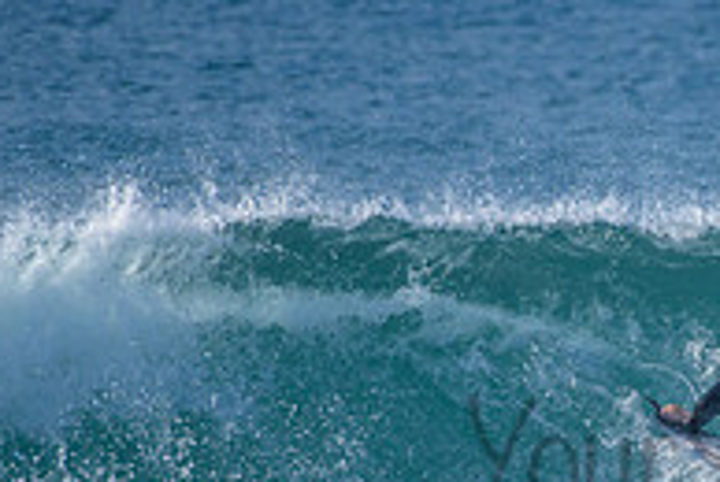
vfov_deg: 0.9
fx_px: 30766
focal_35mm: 1536
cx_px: 850
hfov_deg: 1.3
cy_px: 421
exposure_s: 1/2000
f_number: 5.6
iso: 360
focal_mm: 500
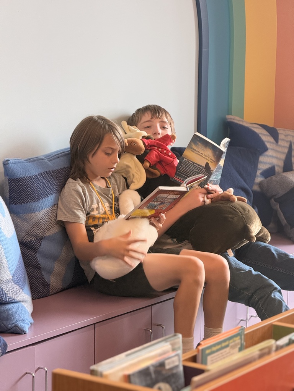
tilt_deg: -9.0
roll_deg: -1.7
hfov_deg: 12.3
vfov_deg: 16.4
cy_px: 196
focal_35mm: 120
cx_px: 147
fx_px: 1359
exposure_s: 1/120
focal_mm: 15.66
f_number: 2.8
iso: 125
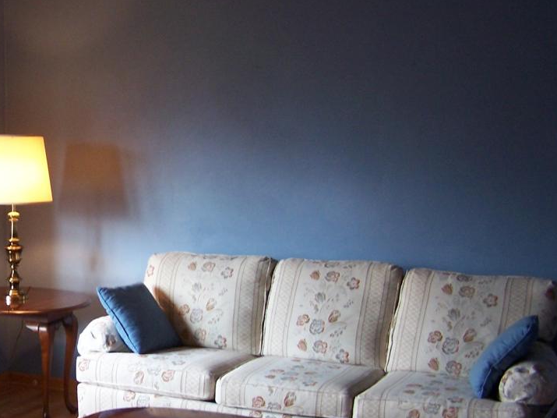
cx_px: 66
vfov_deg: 21.6
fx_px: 1094
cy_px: 246
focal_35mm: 68
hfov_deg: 27.6
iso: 140
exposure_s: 1/30
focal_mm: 6.3
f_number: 2.8
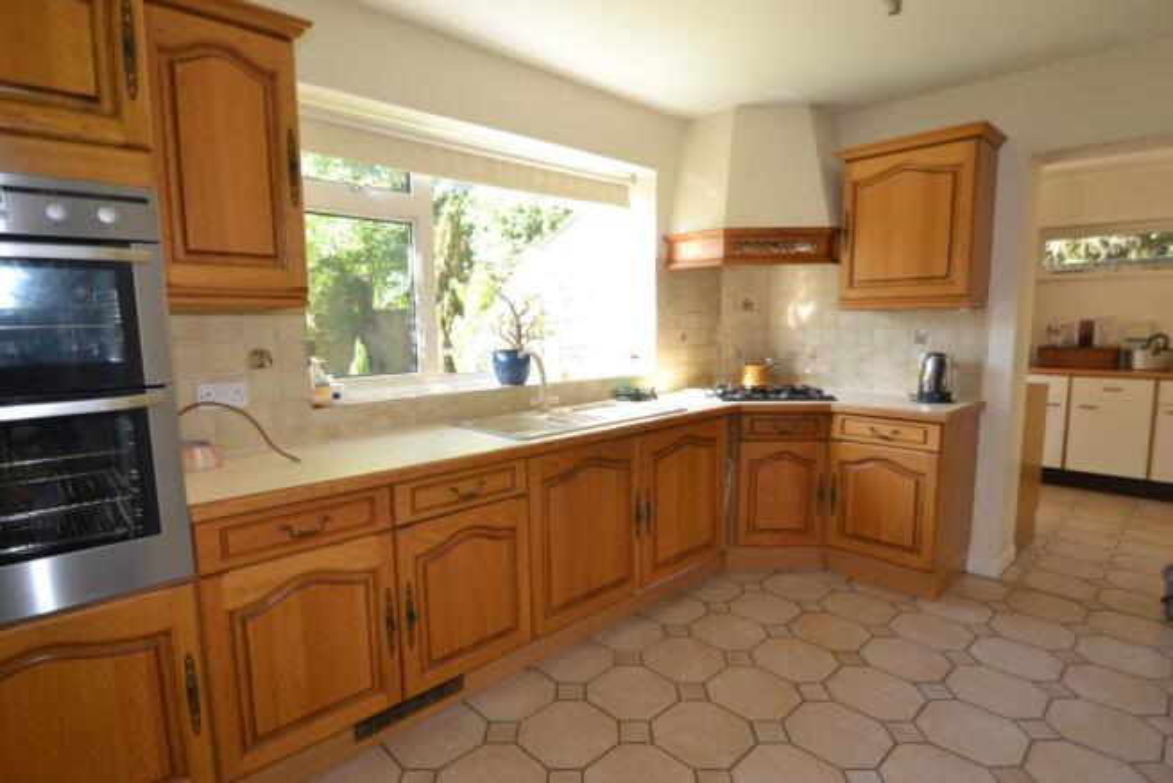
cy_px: 392
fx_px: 562
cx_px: 586
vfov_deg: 69.7
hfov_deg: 92.4
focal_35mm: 17
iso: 400
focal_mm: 11.5
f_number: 5
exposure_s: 1/100
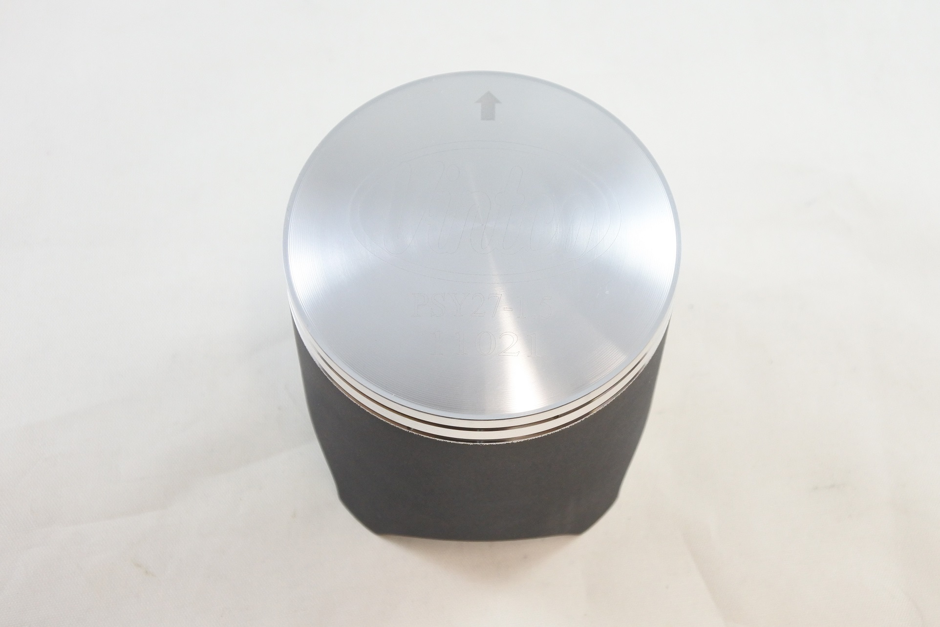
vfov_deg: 22.6
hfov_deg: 33.4
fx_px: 1567
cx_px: 470
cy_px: 314
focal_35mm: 60
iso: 800
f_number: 4.8
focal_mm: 22.3
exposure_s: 1/125
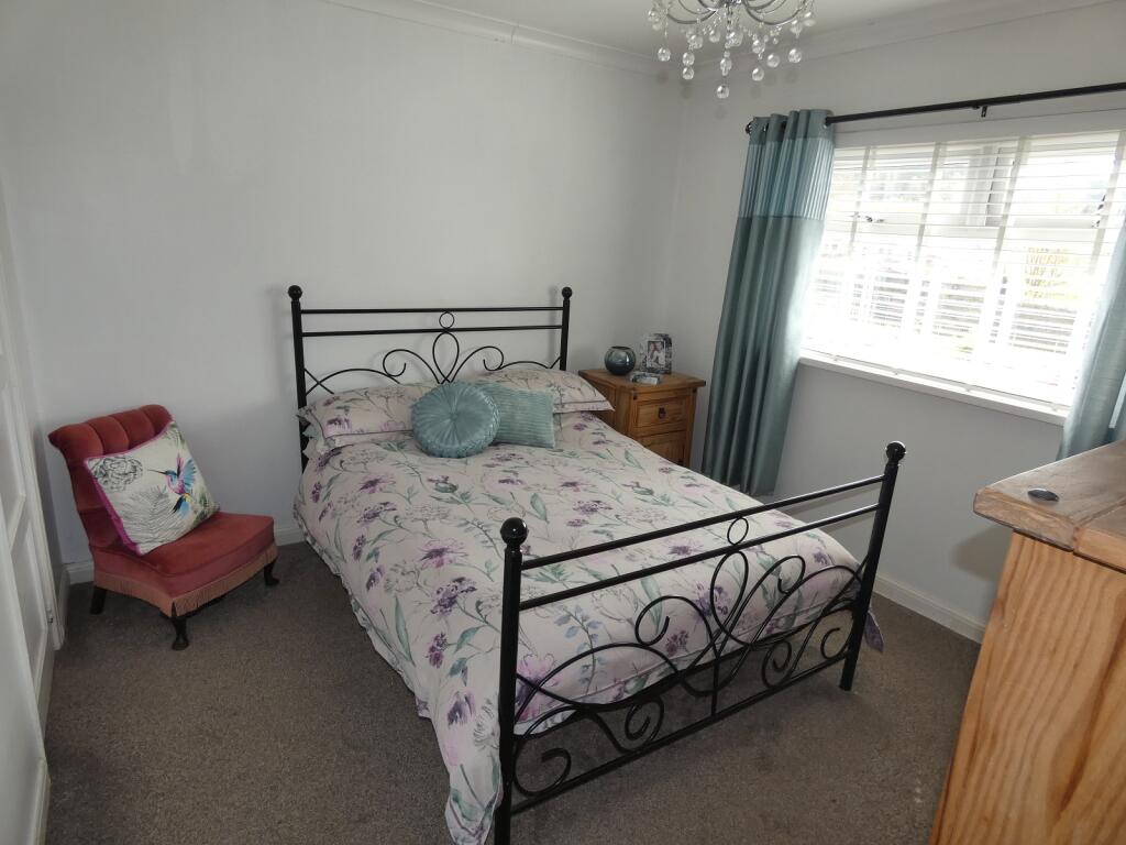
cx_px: 563
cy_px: 422
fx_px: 651
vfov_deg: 66.0
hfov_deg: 81.7
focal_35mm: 20
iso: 80
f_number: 2.8
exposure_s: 1/80
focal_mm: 3.6
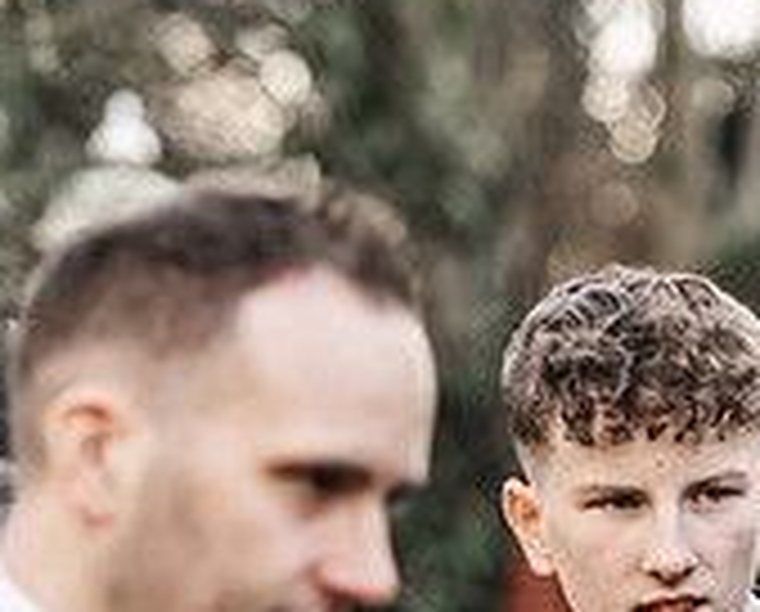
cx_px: 841
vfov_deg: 4.9
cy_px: 808
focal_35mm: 315
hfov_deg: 6.1
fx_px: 7102
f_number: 2.8
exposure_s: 1/400
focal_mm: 98
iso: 800
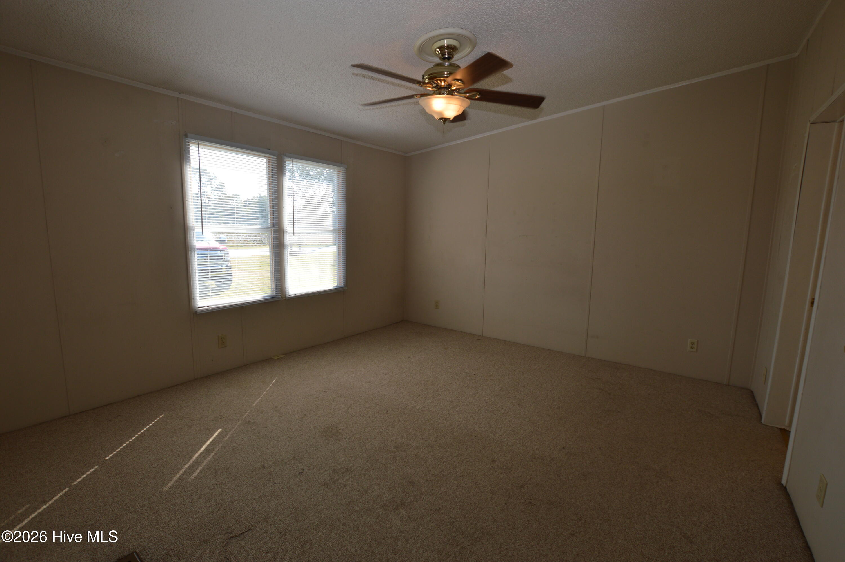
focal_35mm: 15
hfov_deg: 100.4
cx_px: 422
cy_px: 281
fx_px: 352
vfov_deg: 77.2
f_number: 5.6
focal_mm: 10
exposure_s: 1/125
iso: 140
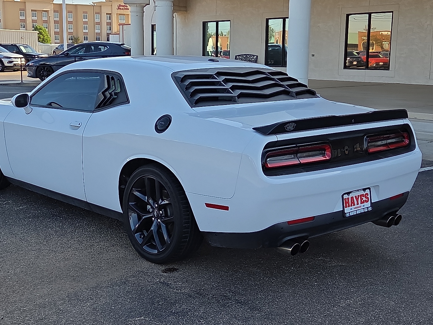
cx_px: 185
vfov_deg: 28.0
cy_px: 151
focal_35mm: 52
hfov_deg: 36.8
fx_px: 650
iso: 25
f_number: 1.8
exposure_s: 1/833
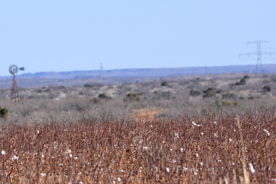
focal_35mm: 470
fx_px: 3603
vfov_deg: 2.9
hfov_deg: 4.4
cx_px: 90
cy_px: 105
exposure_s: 1/2000
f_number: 5.6
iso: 360
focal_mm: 200
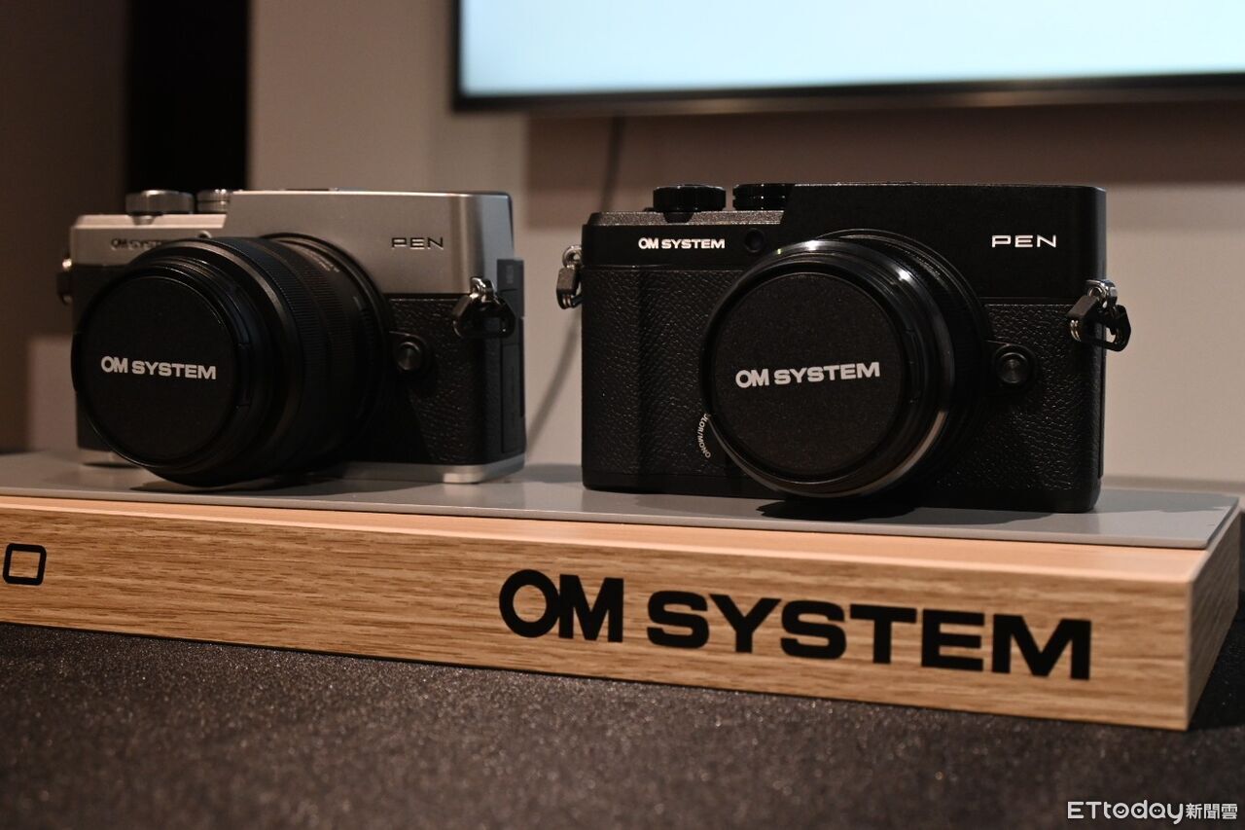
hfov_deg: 47.2
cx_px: 622
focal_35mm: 41
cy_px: 415
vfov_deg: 32.4
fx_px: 1426
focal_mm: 27.5
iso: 1000
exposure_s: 1/80
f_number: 6.3
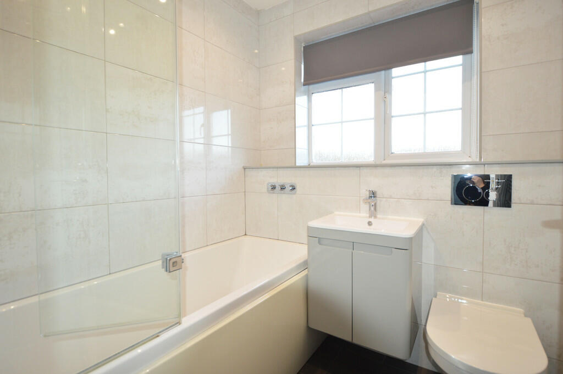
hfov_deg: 95.0
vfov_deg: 72.0
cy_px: 187
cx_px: 282
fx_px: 258
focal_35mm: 16
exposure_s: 1/80
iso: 400
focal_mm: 11
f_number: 4
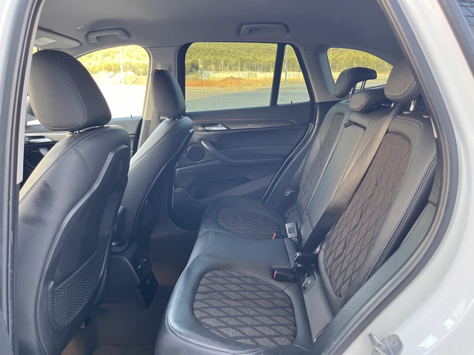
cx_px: 237
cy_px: 178
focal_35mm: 26
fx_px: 356
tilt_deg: -11.8
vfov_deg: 53.1
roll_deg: +0.1
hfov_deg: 67.3
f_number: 1.6
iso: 400
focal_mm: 5.1
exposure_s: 1/60
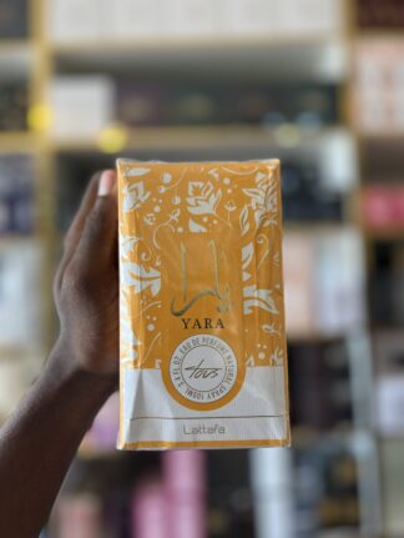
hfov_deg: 53.1
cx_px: 202
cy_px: 269
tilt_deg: +4.1
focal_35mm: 26
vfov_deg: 67.3
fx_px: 404
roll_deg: +3.4
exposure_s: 1/100
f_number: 1.5
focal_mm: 5.7
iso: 50
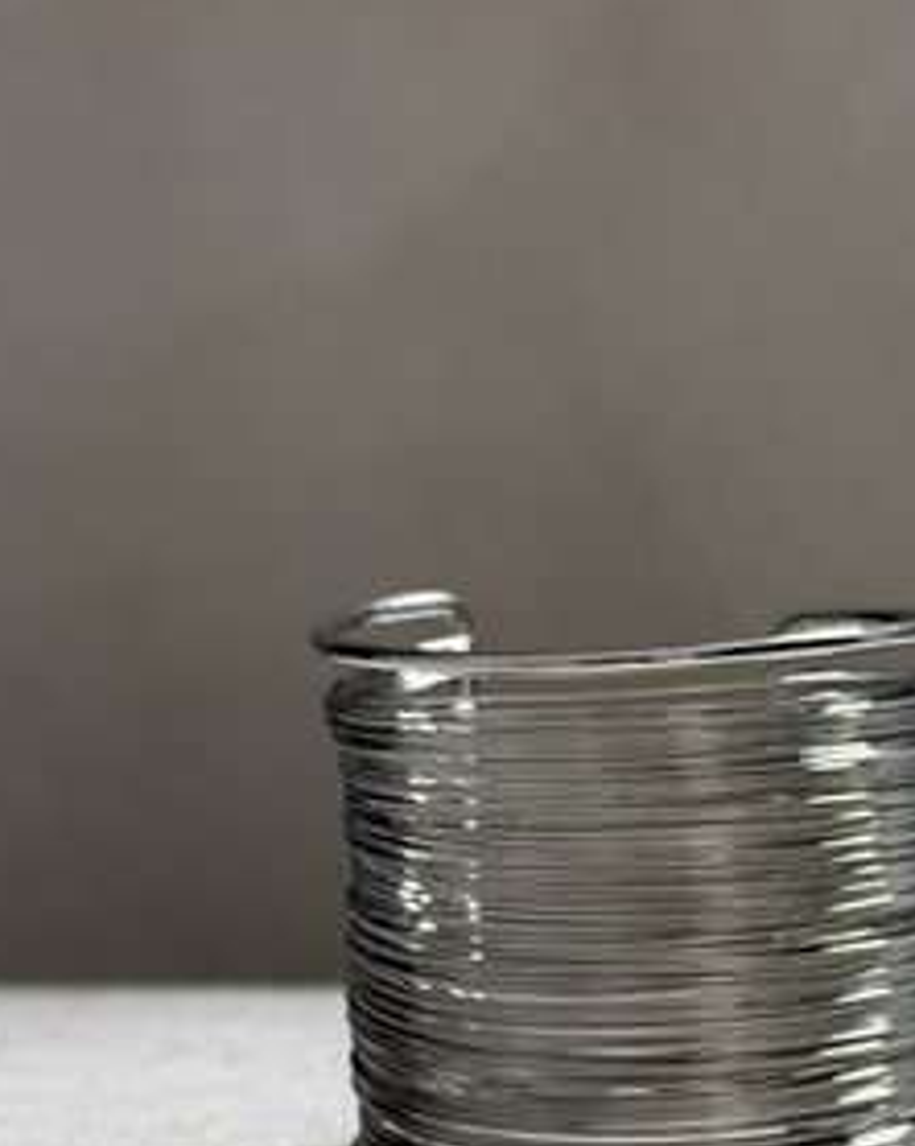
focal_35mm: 90
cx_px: 668
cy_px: 950
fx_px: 3050
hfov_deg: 17.0
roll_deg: +0.2
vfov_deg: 21.0
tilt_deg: -7.9
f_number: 1.78
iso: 64
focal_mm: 6.76
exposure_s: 1/100
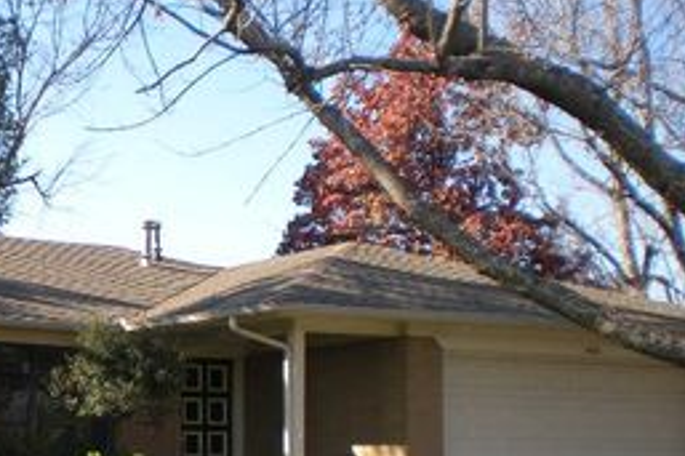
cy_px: 404
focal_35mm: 77
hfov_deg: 25.5
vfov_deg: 17.5
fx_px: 1464
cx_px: 75
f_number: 4.6
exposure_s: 1/210
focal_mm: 6.3
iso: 89
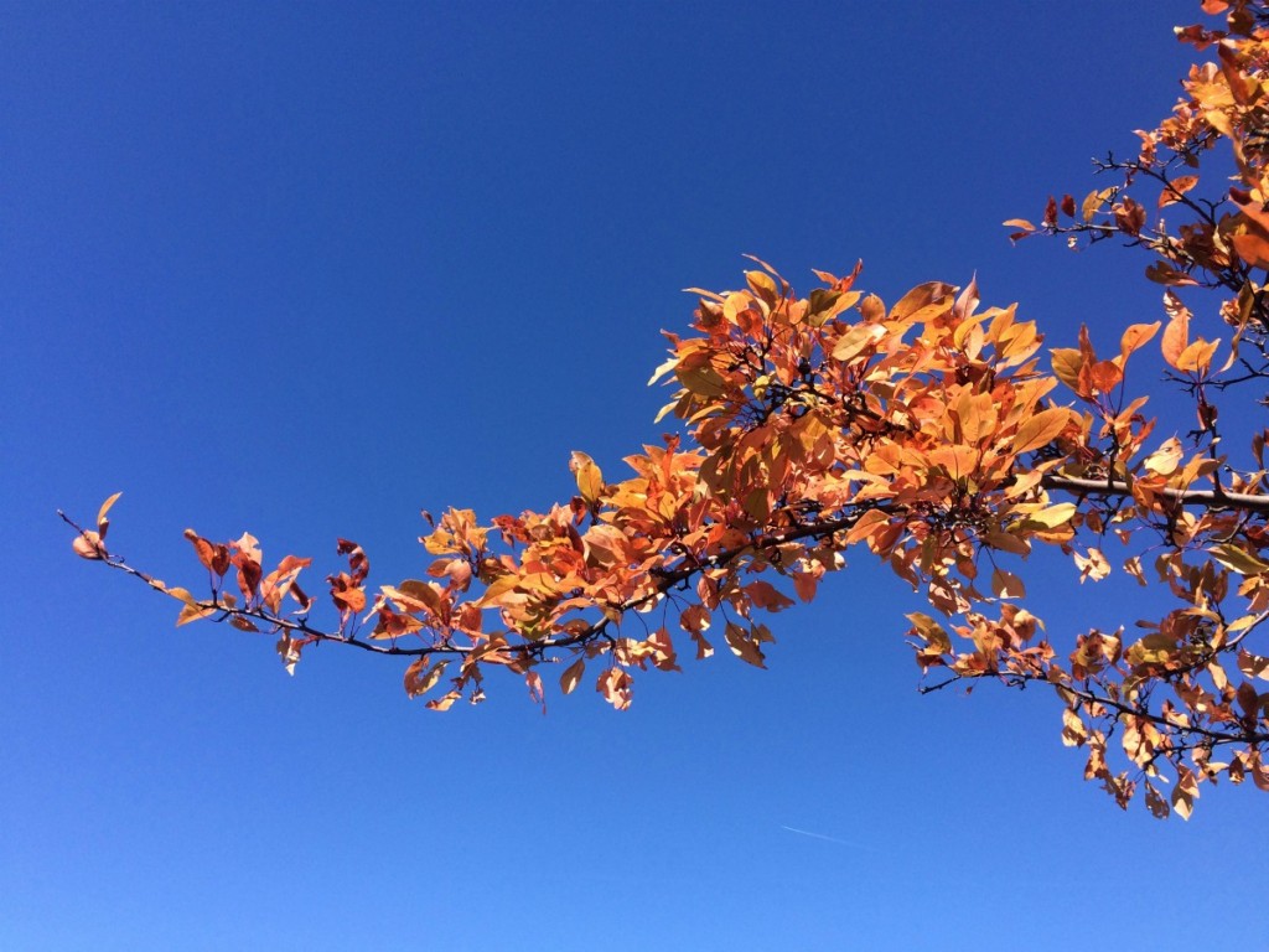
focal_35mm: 29
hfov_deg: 61.7
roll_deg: -1.7
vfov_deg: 48.2
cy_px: 476
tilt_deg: +40.1
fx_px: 1063
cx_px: 634
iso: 32
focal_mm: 4.15
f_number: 2.2
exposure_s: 1/1172
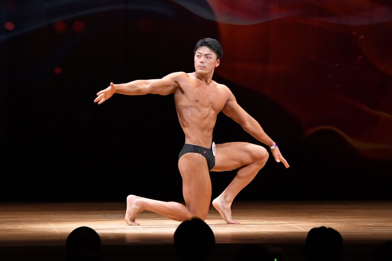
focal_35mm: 270
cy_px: 130
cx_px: 196
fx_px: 2939
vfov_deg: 5.1
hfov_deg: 7.6
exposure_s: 1/400
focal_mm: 180
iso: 4000
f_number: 5.6
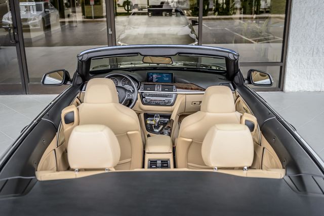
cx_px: 162
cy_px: 108
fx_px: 351
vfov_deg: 34.2
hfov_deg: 49.6
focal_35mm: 39
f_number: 4
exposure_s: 1/500
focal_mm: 38
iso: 400
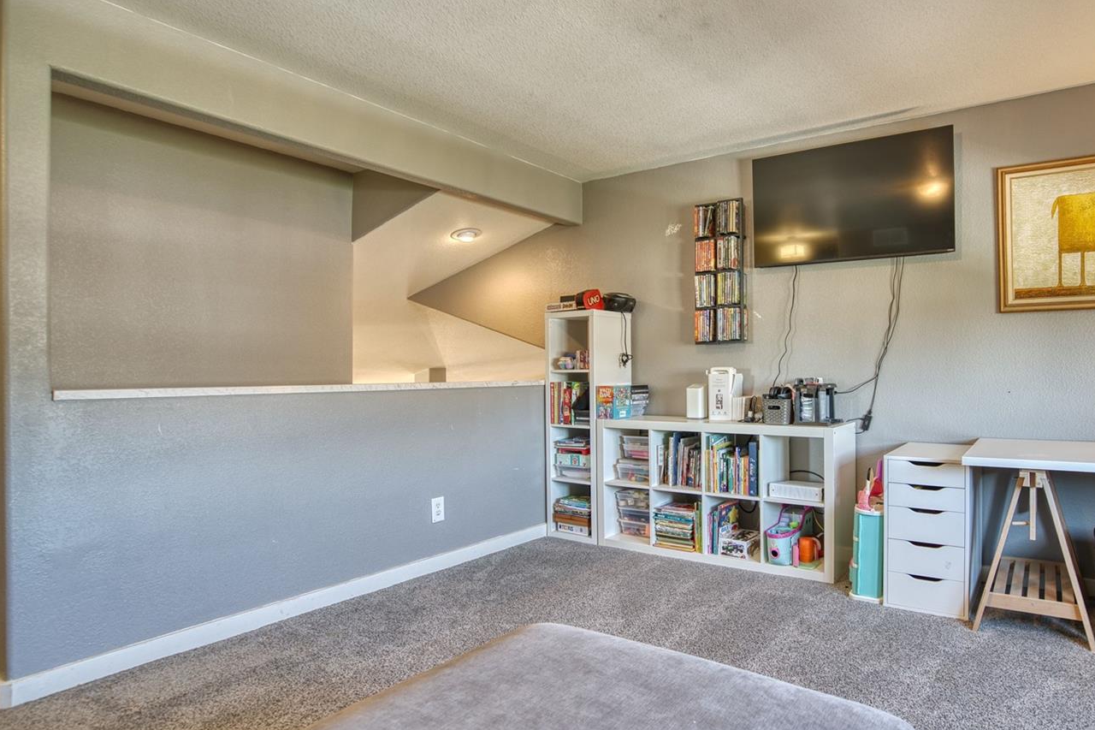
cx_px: 682
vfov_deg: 61.9
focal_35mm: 20
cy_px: 372
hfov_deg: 82.5
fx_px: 608
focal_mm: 16
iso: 500
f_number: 4
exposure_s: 1/20
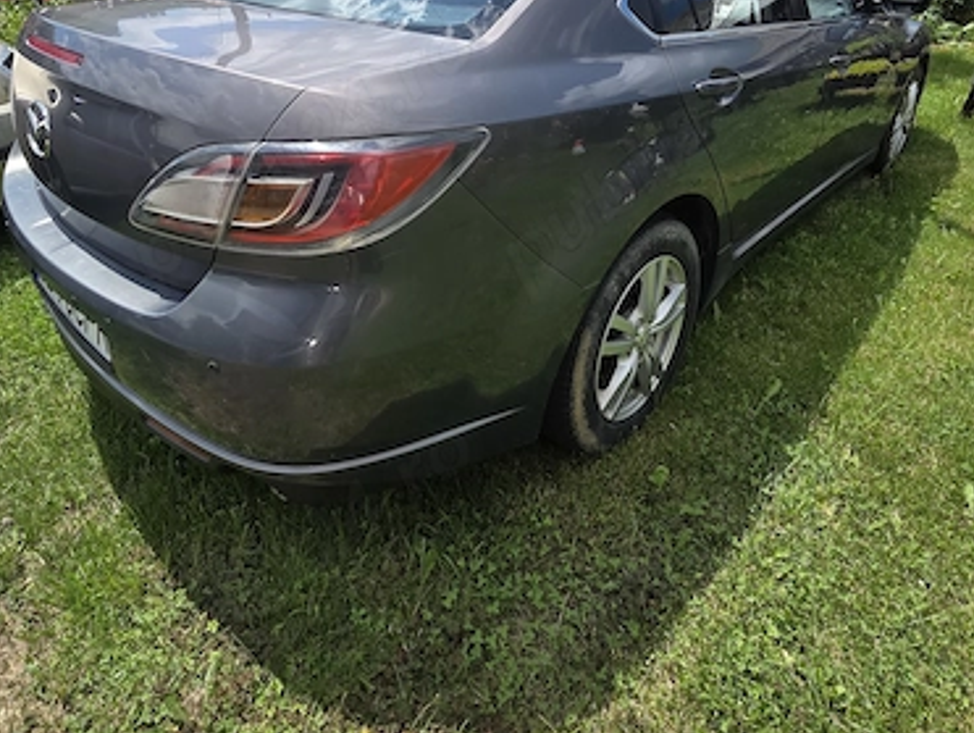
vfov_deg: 60.0
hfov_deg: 78.9
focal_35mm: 21
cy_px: 181
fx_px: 591
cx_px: 486
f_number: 2.2
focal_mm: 2.2
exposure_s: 1/2032
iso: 50
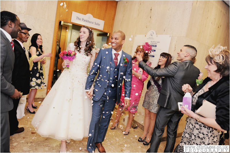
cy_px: 76
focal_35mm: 24
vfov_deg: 53.1
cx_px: 115
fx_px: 153
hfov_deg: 73.8
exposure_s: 1/125
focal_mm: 24
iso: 1000
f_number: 2.8
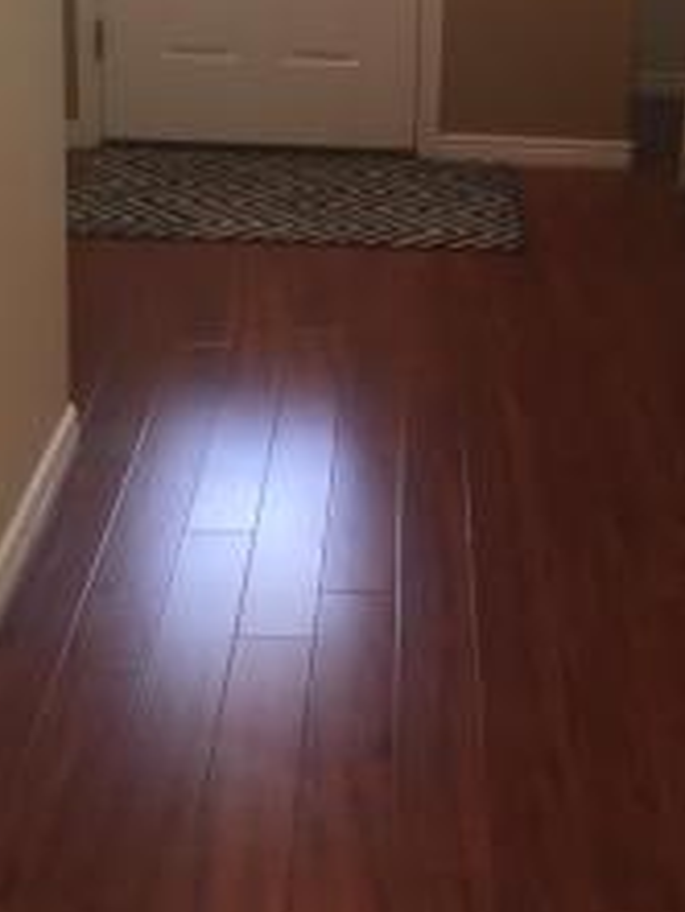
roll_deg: -4.0
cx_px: 541
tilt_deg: -15.7
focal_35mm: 63
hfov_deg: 23.0
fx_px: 1661
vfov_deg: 29.8
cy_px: 153
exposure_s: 1/30
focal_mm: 4.15
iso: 80
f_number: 2.2
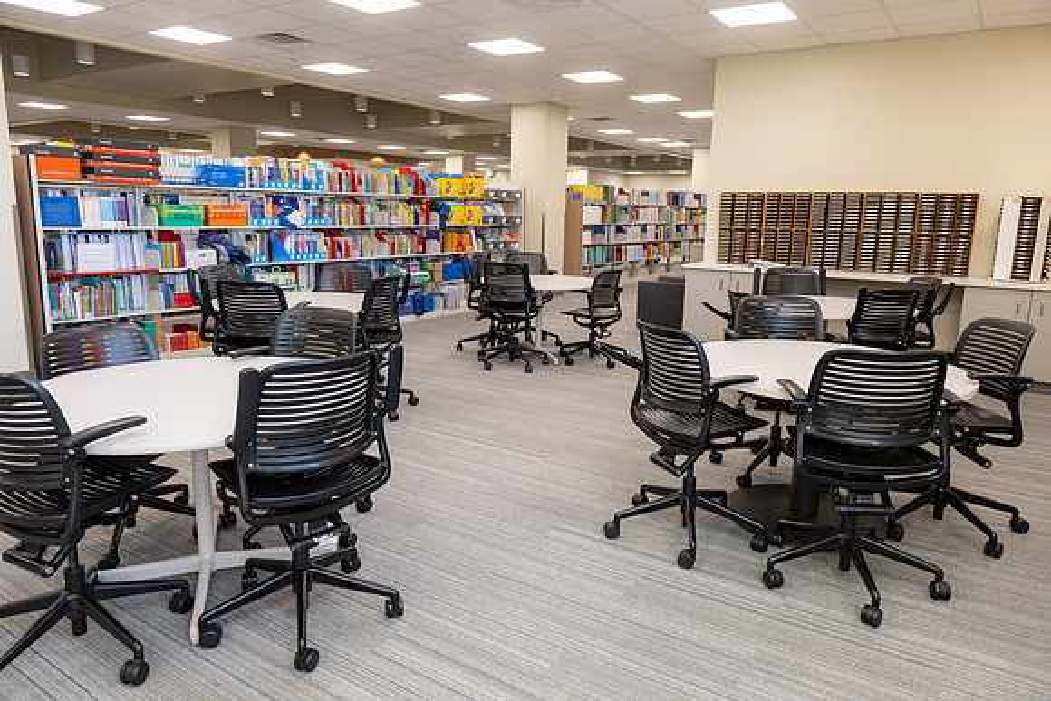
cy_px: 350
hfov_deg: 73.7
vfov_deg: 53.2
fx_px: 701
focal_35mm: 24
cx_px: 526
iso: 640
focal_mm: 24
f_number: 5
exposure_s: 1/100
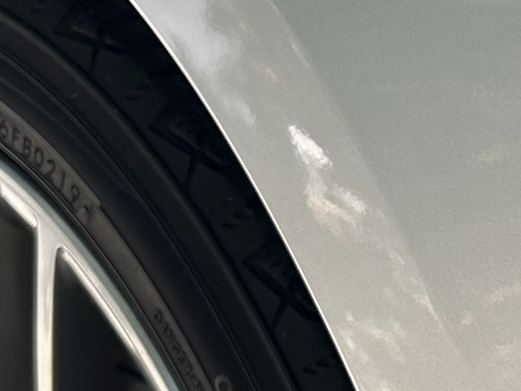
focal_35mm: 123
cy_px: 508
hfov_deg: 15.3
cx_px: 664
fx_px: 1851
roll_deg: -2.4
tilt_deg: -19.9
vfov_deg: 11.7
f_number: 1.5
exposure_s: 1/358
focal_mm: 5.7
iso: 50
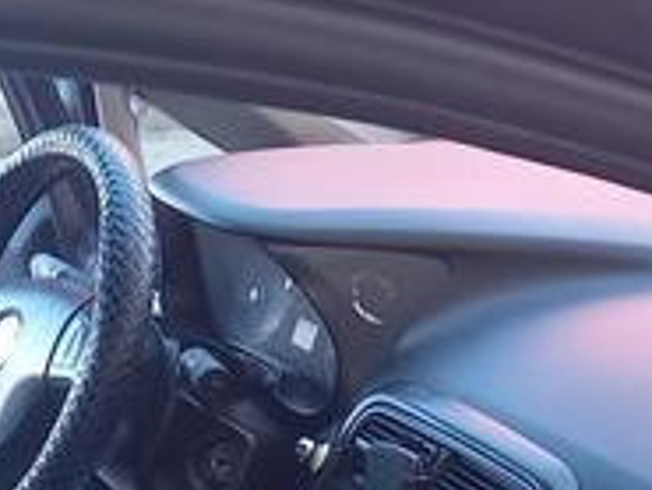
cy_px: 844
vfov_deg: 14.9
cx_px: 176
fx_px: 1659
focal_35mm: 88
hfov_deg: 22.1
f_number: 2
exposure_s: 1/33.3
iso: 50
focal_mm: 4.6
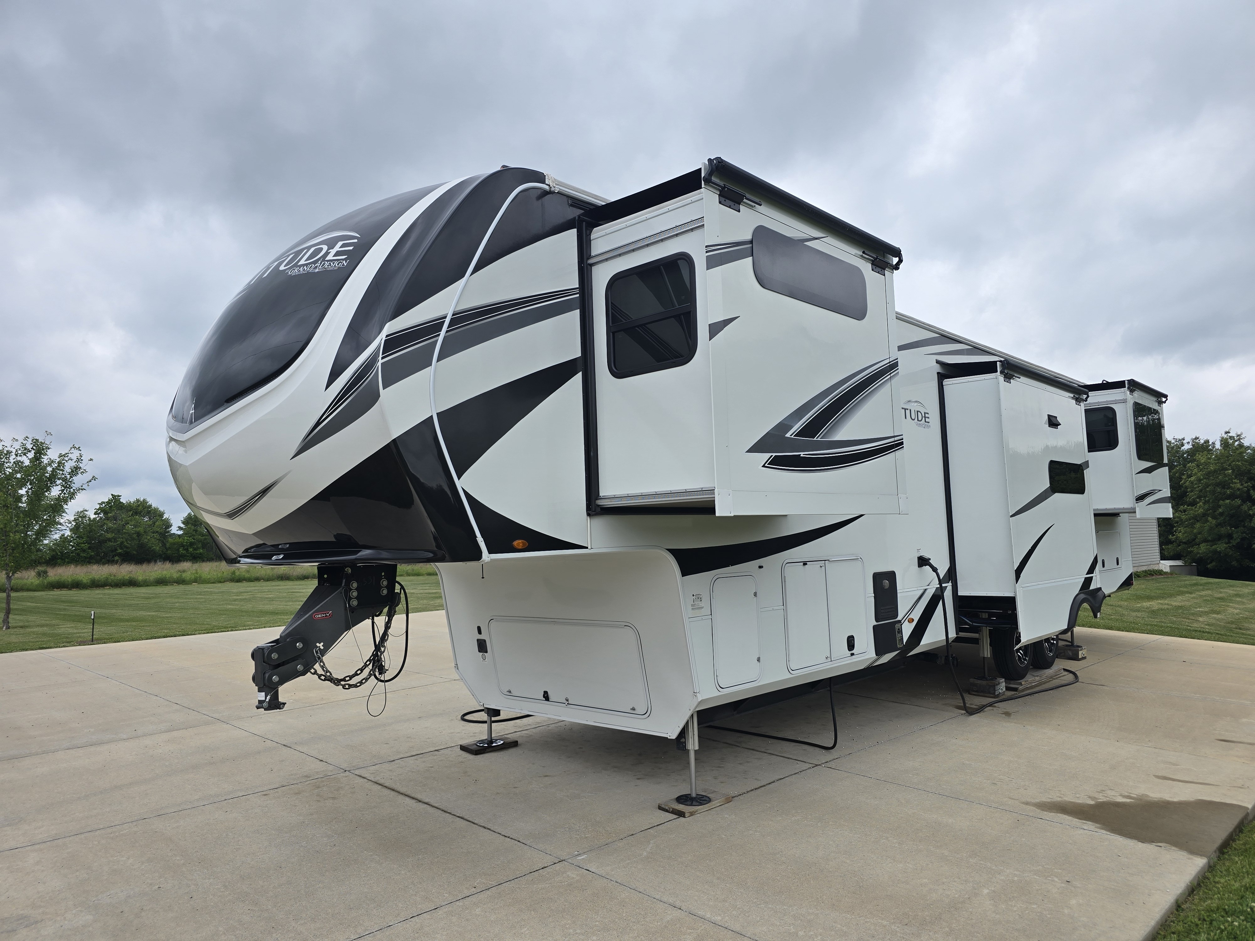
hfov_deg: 73.9
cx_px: 628
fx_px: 834
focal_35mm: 23
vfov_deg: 58.9
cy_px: 470
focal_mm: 6.3
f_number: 1.7
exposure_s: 1/412
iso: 12
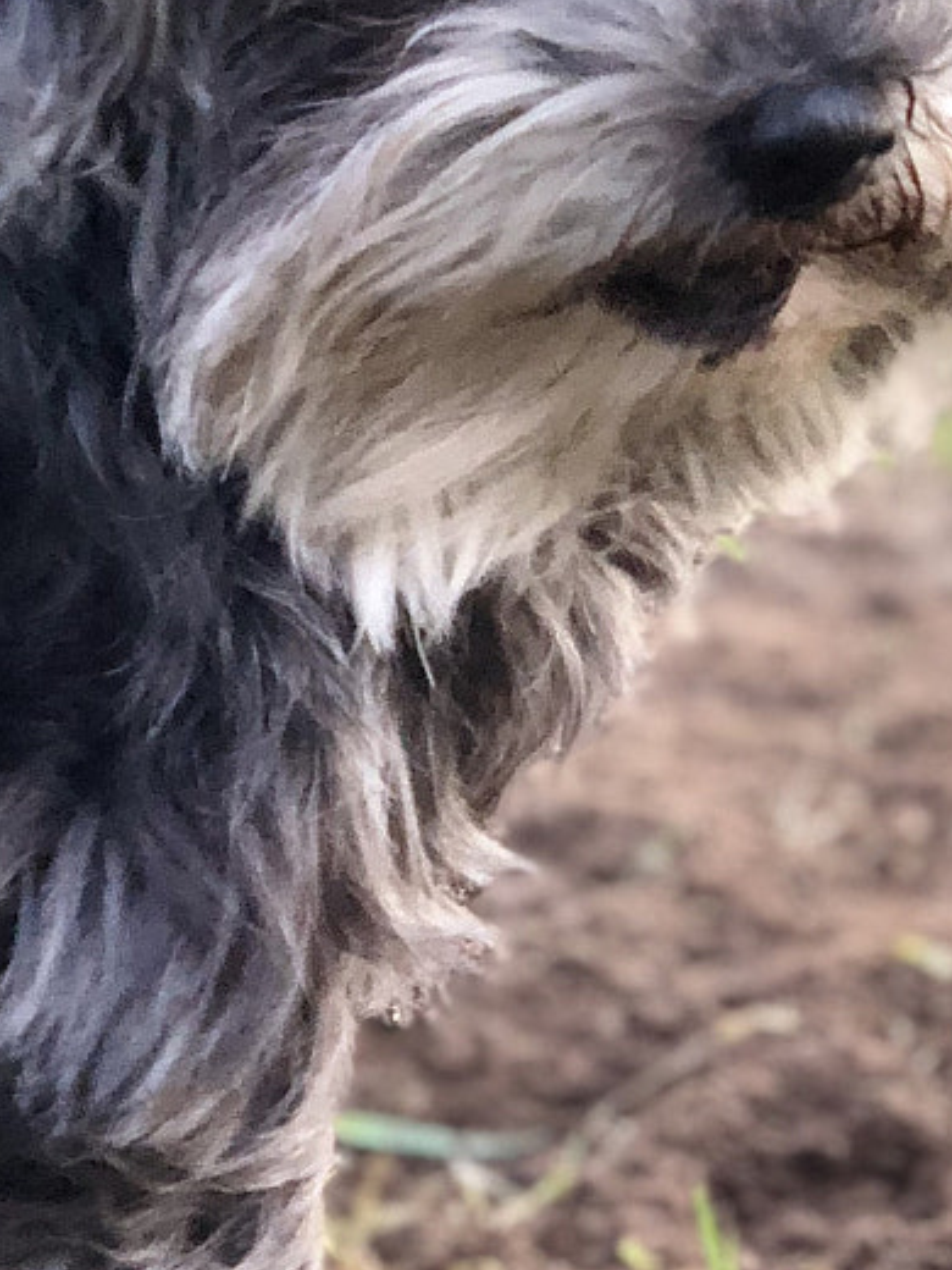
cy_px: 633
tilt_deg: -13.6
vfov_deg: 12.3
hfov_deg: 9.3
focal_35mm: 160
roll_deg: +5.4
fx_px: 5867
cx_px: 303
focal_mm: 6
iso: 125
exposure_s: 1/24
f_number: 2.4
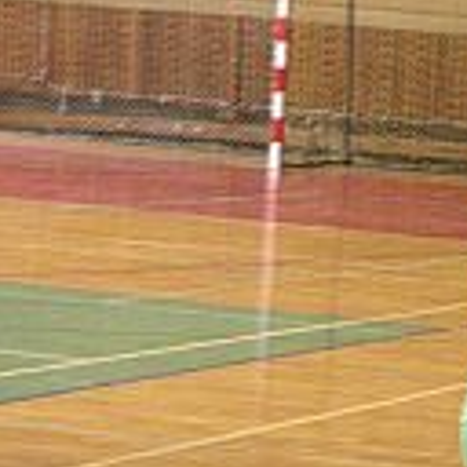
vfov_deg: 7.6
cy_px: 305
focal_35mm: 231
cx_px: 555
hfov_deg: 7.5
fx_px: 3526
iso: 344
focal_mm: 11.9
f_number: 3.5
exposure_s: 1/30
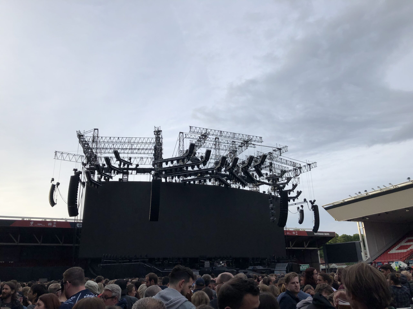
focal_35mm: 28
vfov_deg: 49.7
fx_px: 334
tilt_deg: +20.6
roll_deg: +1.6
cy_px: 154
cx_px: 206
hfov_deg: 63.4
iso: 20
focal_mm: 3.99
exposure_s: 1/1104
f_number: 1.8
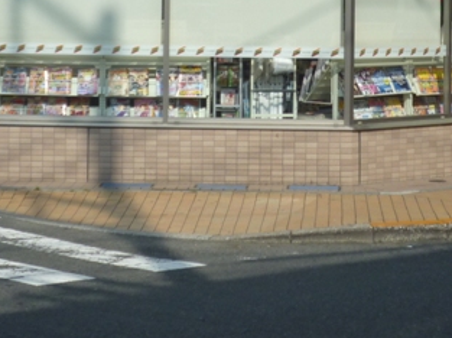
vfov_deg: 11.4
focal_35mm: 128
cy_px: -45
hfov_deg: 15.4
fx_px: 1669
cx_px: 290
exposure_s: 1/800
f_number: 5
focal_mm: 8.8
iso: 80
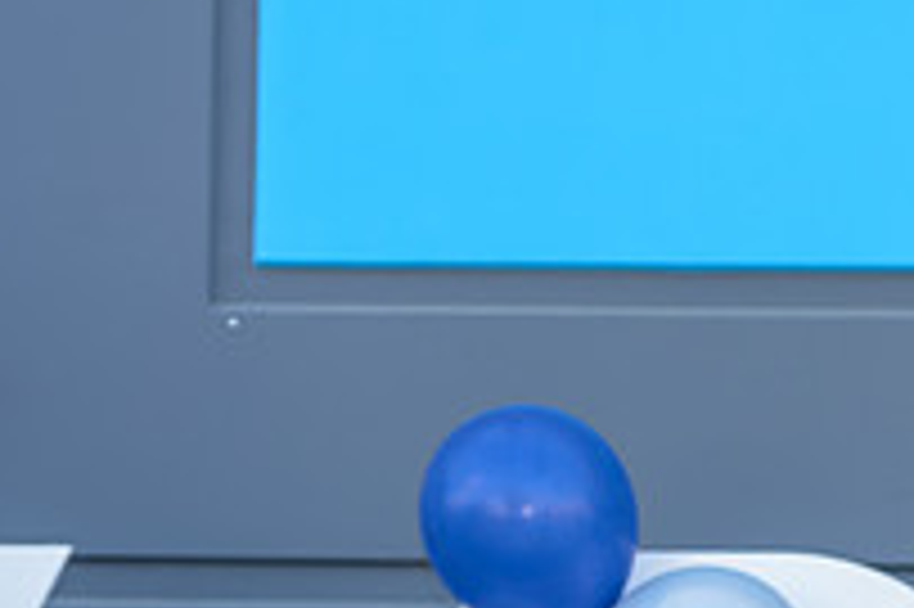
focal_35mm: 149
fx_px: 3780
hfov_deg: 13.3
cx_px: 1216
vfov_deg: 9.1
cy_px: 763
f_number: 4
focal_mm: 51
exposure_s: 1/200
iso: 100
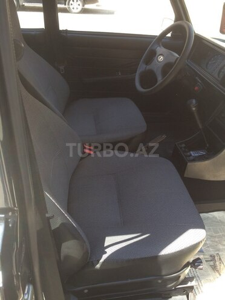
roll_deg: +2.1
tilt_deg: -36.4
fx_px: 251
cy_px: 150
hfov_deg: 48.2
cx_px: 112
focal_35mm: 29
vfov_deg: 61.7
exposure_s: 1/118
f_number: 2.2
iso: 32
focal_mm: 4.15
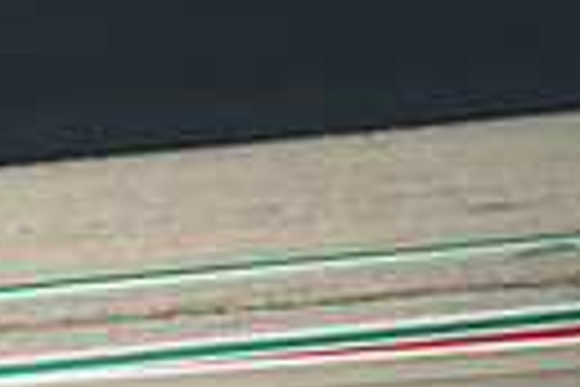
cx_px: -674
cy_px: 673
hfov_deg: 0.8
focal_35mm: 2704
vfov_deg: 0.5
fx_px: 43561
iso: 2500
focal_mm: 400
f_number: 5.6
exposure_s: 1/2000
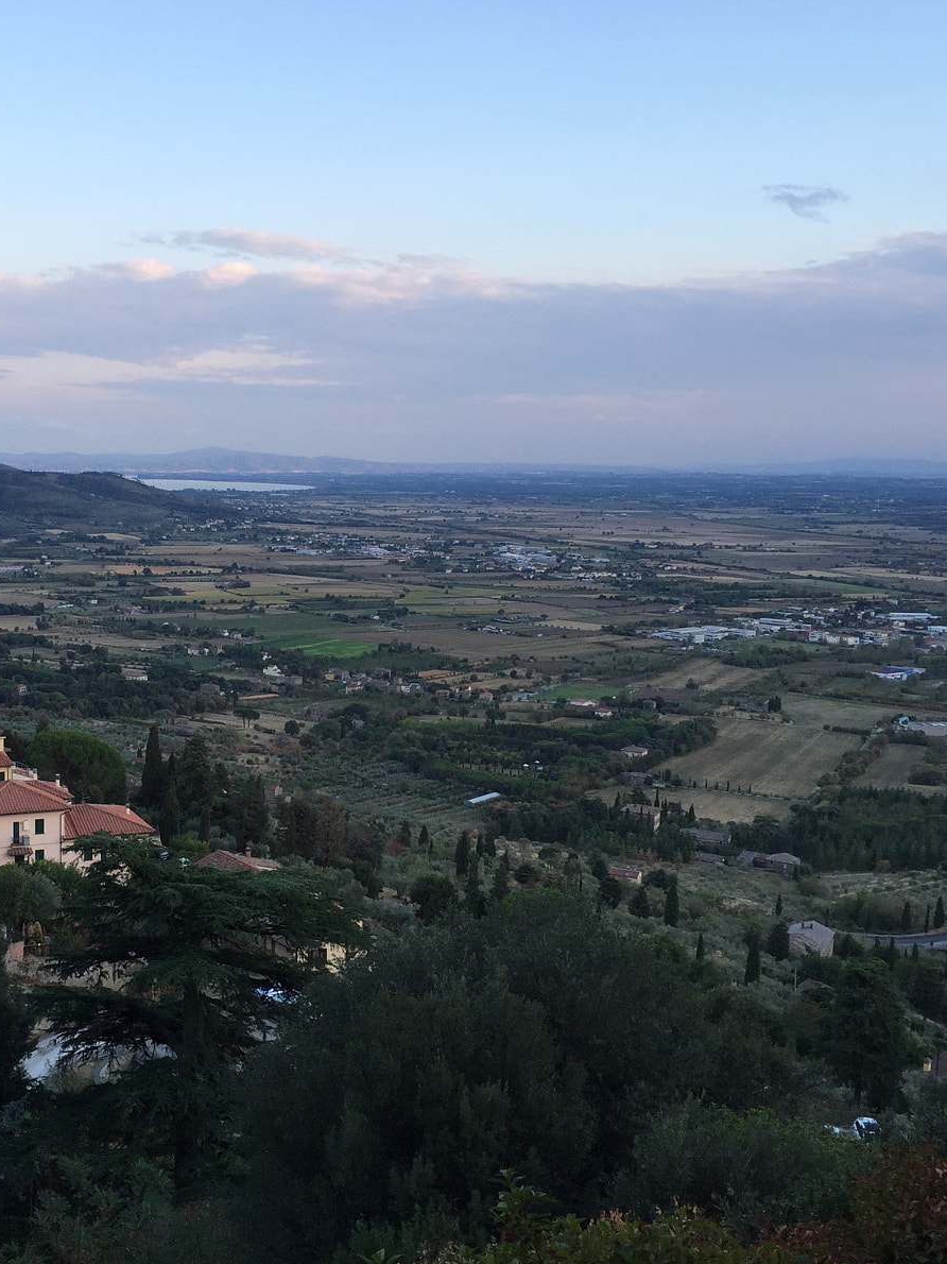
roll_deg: -1.9
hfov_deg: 36.0
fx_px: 1423
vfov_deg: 47.9
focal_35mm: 39
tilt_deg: -6.3
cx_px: 244
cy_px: 635
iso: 32
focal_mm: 4.15
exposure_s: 1/146
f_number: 2.2
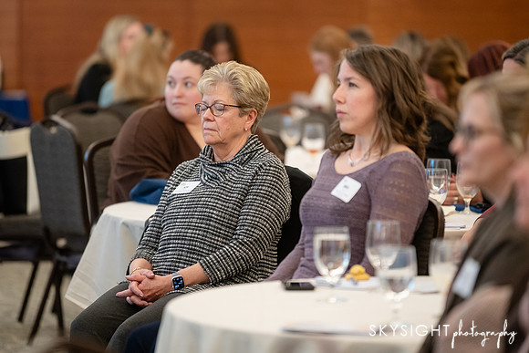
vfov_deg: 6.8
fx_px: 2982
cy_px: 176
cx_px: 264
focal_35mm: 203
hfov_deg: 10.1
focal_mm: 200
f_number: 2.8
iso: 3200
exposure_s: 1/320
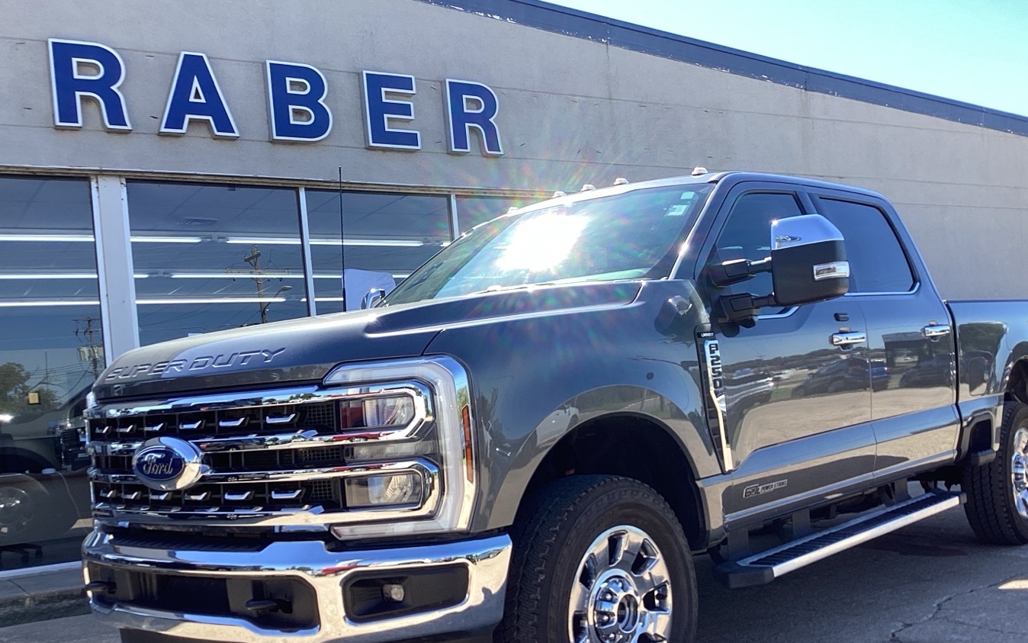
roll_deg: +4.4
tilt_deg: -0.6
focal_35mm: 39
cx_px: 577
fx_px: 1093
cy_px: 399
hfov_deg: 50.3
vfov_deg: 32.6
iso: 25
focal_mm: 3.3
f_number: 2.4
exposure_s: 1/463
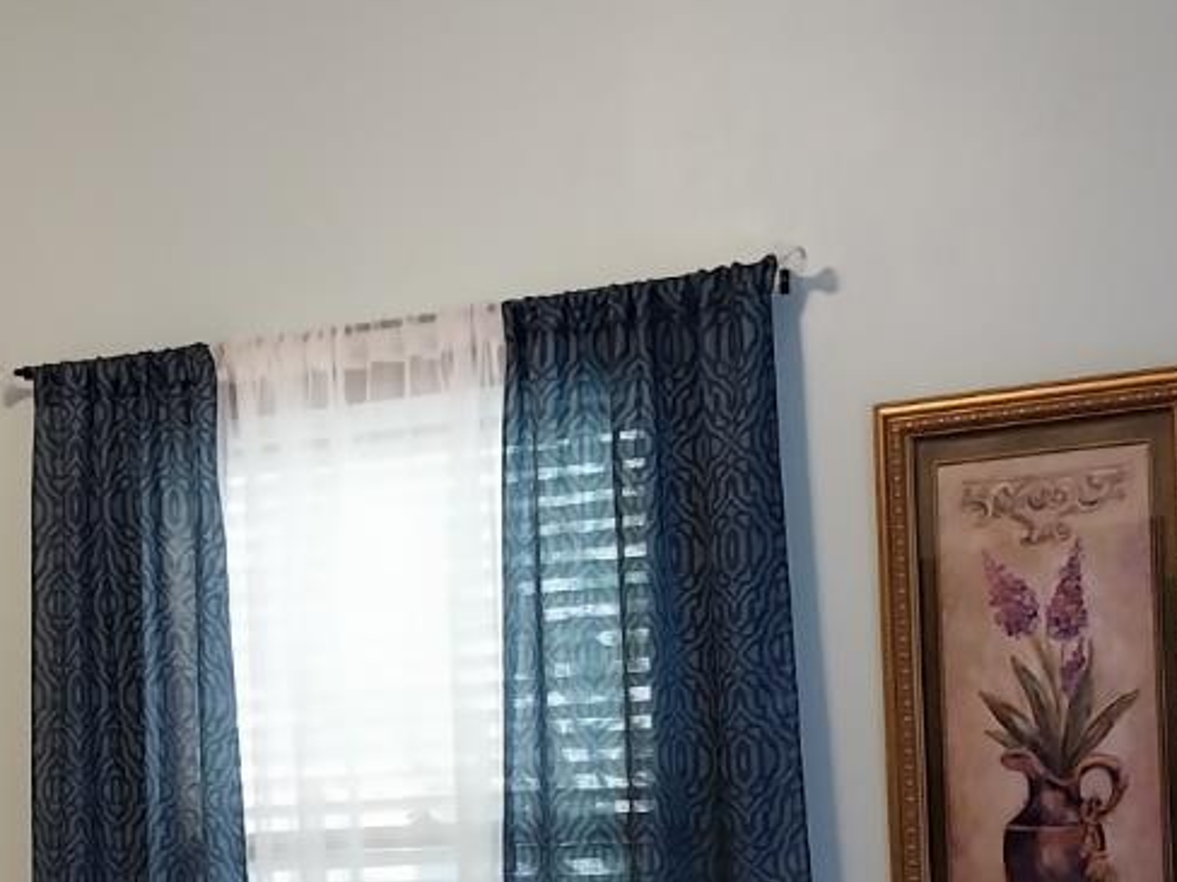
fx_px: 2720
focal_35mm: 80
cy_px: 849
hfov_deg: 24.2
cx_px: 340
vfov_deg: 18.0
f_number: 1.8
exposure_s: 1/60
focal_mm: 4
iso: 250
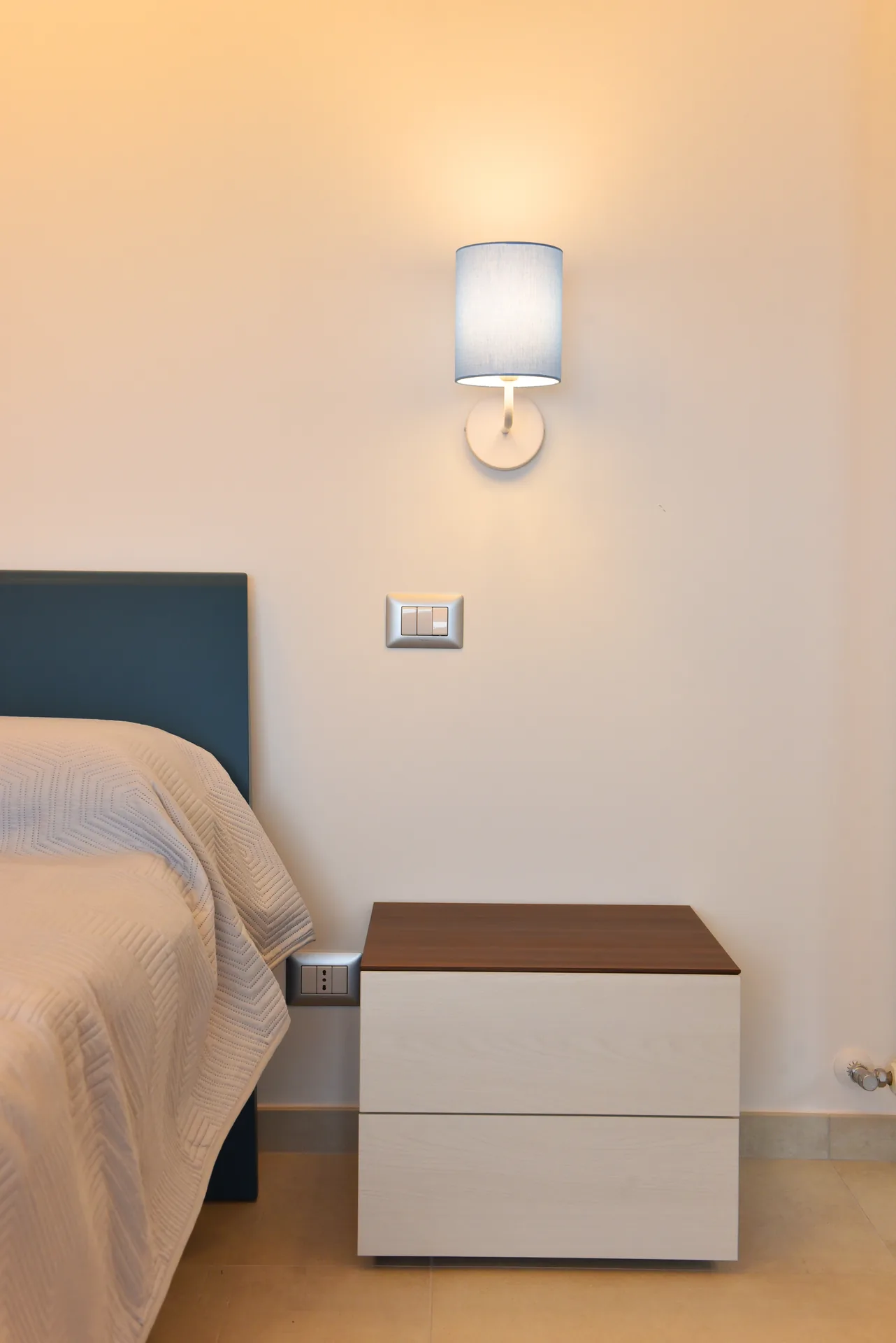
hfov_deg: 30.5
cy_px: 672
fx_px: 1641
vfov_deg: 44.5
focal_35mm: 44
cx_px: 448
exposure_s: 1/125
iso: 1000
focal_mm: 44
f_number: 8
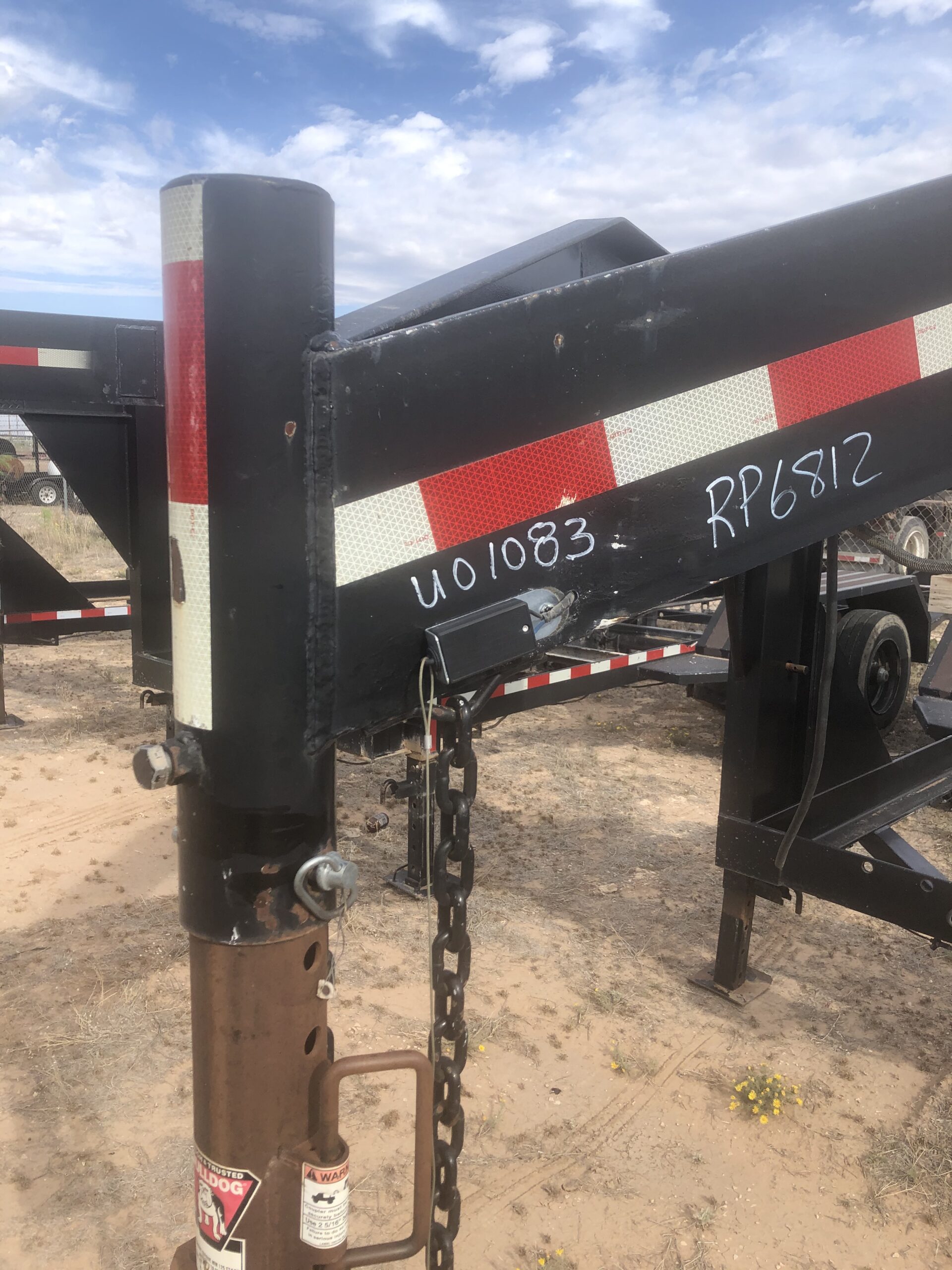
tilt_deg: -13.0
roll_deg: -3.5
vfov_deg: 63.4
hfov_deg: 49.7
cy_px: 635
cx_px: 476
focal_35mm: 28
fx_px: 1027
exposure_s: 1/972
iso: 20
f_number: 1.8
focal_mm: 3.99
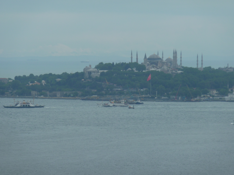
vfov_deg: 5.0
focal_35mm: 300
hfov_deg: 6.6
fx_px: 2028
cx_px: 117
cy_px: 88
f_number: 5.6
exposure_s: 1/500
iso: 80
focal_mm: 49.2
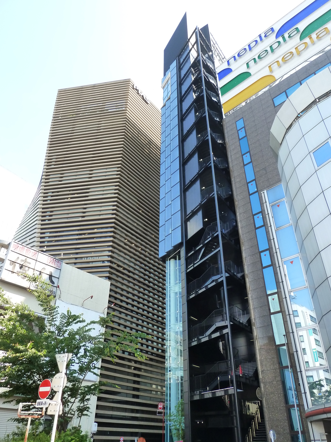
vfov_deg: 69.4
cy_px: 221
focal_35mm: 25
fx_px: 319
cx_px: 166
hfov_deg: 54.9
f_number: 4
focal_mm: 4.1
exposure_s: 1/125
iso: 200
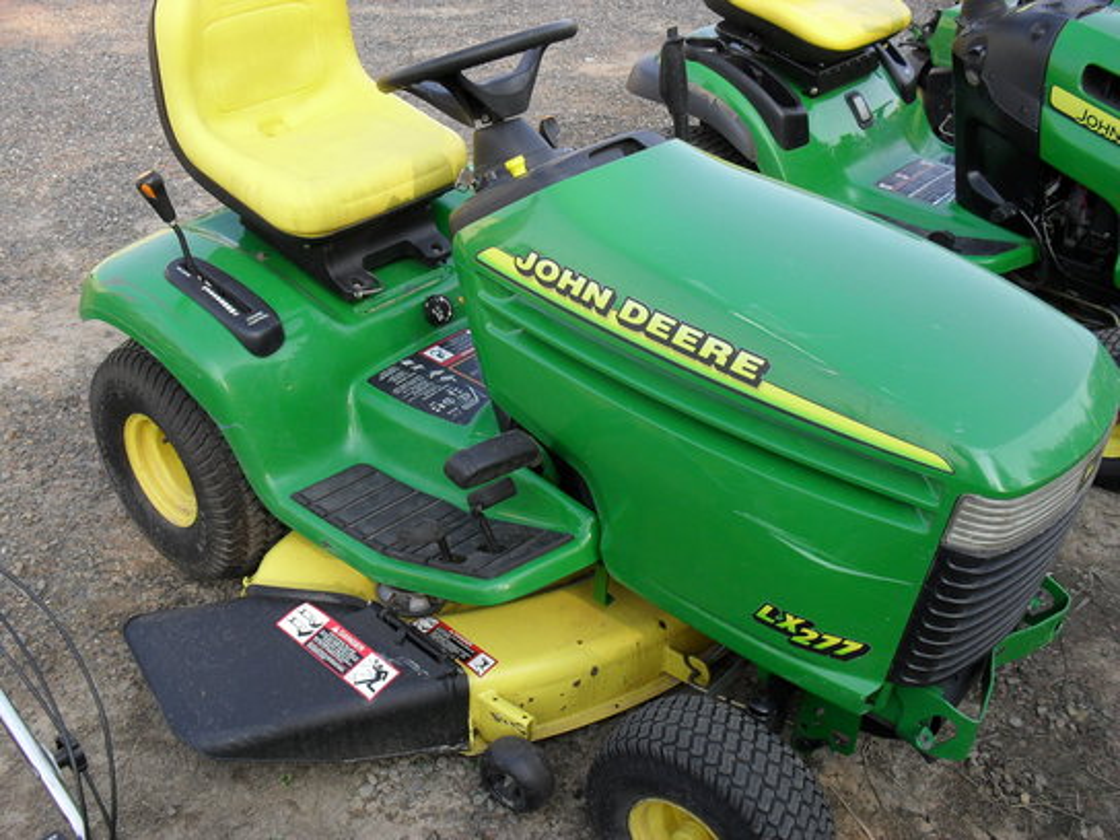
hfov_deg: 52.6
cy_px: 420
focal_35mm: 35
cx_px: 560
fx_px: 1132
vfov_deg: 40.7
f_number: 3.2
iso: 100
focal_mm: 6.3
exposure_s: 1/250
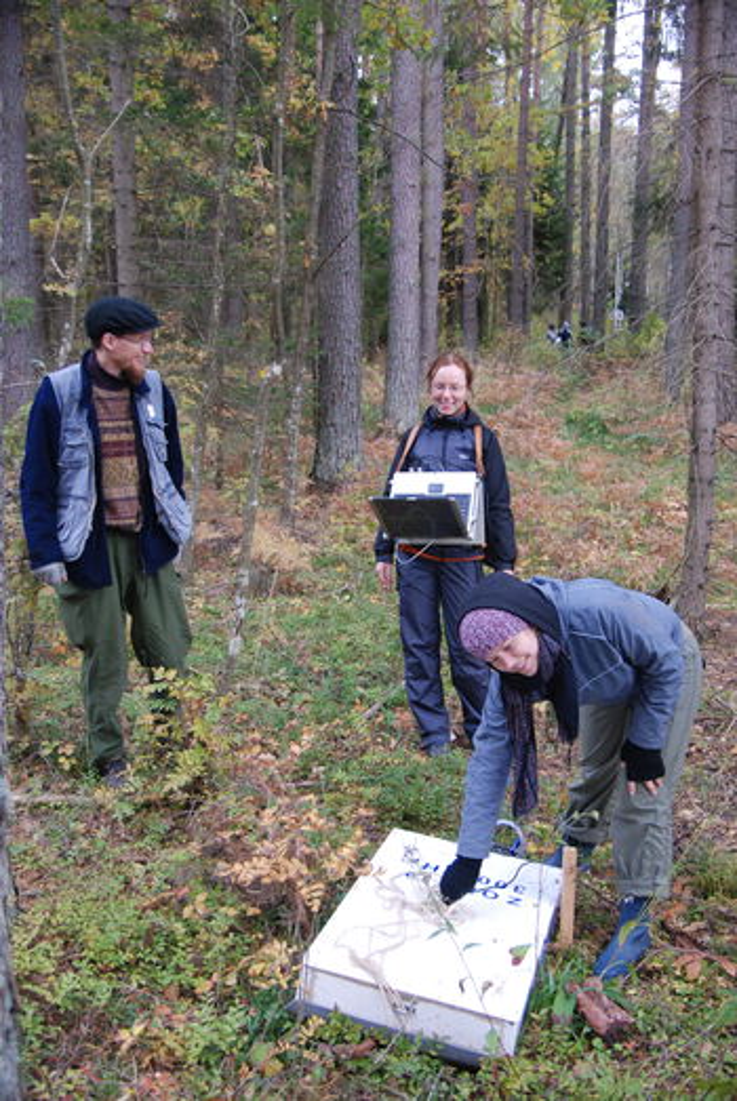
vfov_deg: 49.5
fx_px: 1194
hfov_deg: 34.3
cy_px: 550
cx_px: 368
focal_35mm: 39
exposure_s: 1/50
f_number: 4
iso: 200
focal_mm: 26
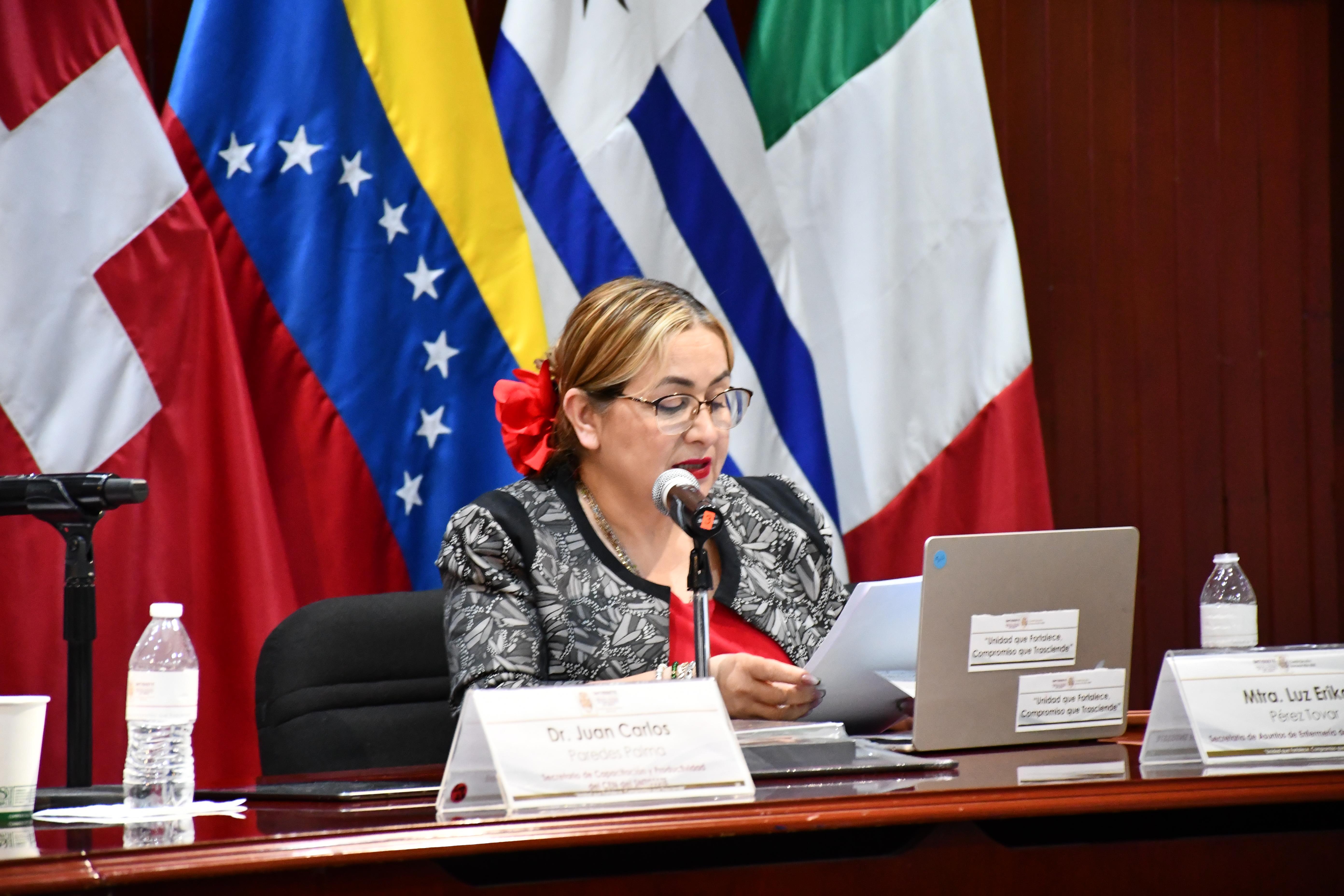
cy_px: 448
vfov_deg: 7.5
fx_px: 6831
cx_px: 672
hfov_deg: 11.2
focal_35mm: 183
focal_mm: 122
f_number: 5.6
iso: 4000
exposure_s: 1/60
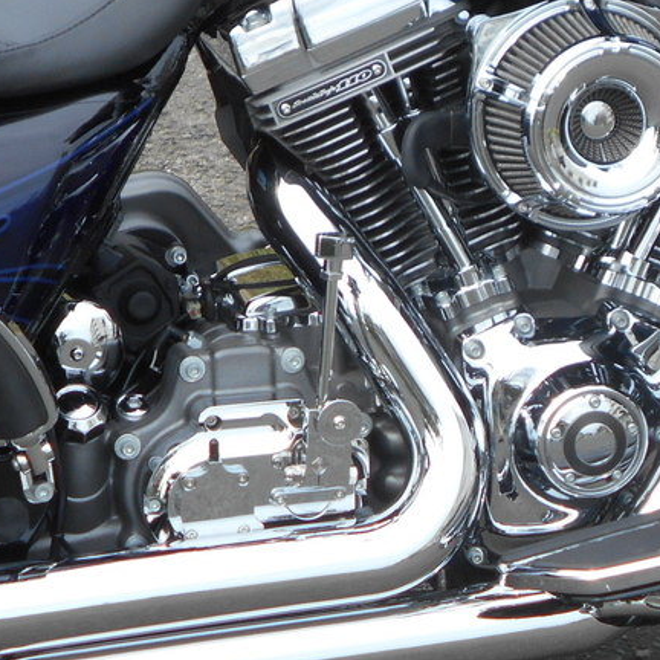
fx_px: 3495
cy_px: 153
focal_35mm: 162
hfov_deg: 10.8
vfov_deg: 10.8
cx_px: 457
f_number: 5.3
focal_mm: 11.6
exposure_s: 1/250
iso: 80
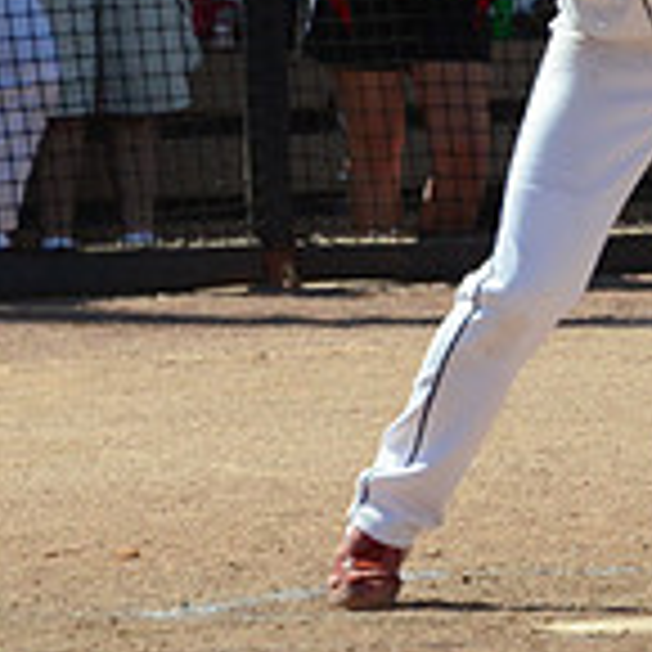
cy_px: 0
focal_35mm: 1117
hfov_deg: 1.6
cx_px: 832
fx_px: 23803
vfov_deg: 1.6
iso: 1600
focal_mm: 220
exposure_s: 1/8000
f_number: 5.3
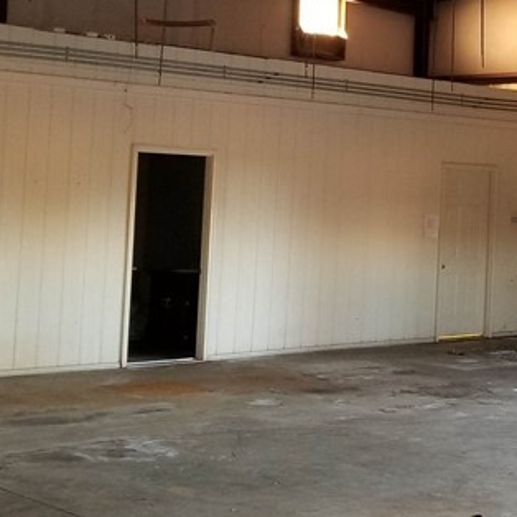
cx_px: 588
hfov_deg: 21.7
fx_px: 1267
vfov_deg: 22.9
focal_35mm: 75
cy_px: 160
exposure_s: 1/10
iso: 200
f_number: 1.7
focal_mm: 4.3
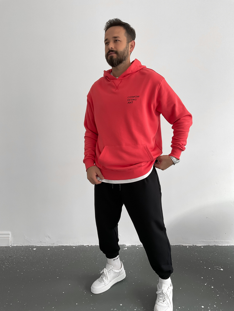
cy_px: 156
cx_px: 117
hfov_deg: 48.2
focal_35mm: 29
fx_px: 261
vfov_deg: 61.7
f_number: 1.8
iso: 64
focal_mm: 3
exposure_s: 1/120
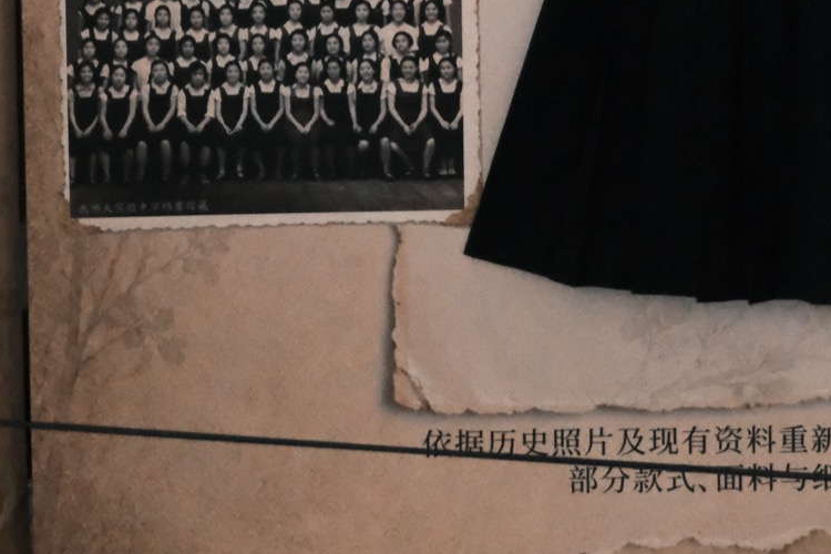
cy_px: -209
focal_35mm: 220
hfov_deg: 9.3
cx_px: 138
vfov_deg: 6.2
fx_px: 5078
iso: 10000
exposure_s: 1/1900
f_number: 7.1
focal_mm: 50
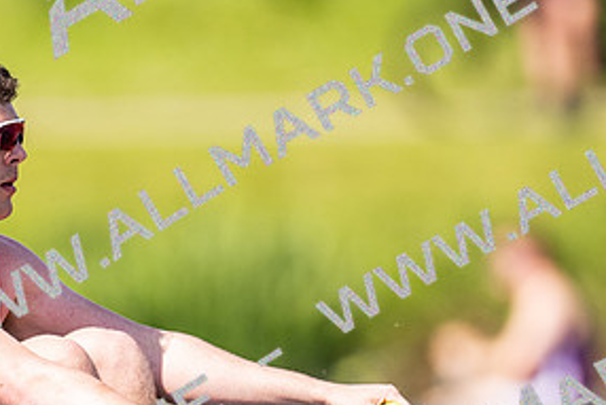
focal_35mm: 1823
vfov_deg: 0.8
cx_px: 161
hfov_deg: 1.1
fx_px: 30701
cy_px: 369
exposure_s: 1/2500
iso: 360
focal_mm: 600
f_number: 4
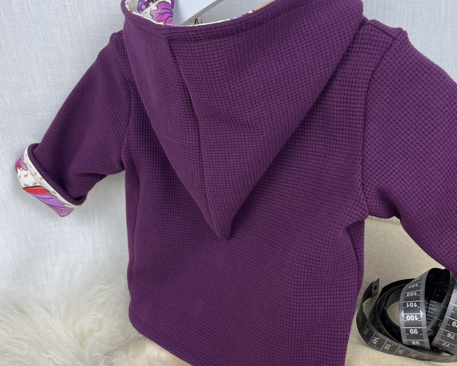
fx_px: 460
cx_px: 228
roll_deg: -0.5
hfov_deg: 52.8
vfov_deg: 43.2
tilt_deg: -24.7
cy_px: 210
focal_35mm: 34
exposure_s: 1/100
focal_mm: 5.1
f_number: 1.6
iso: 50
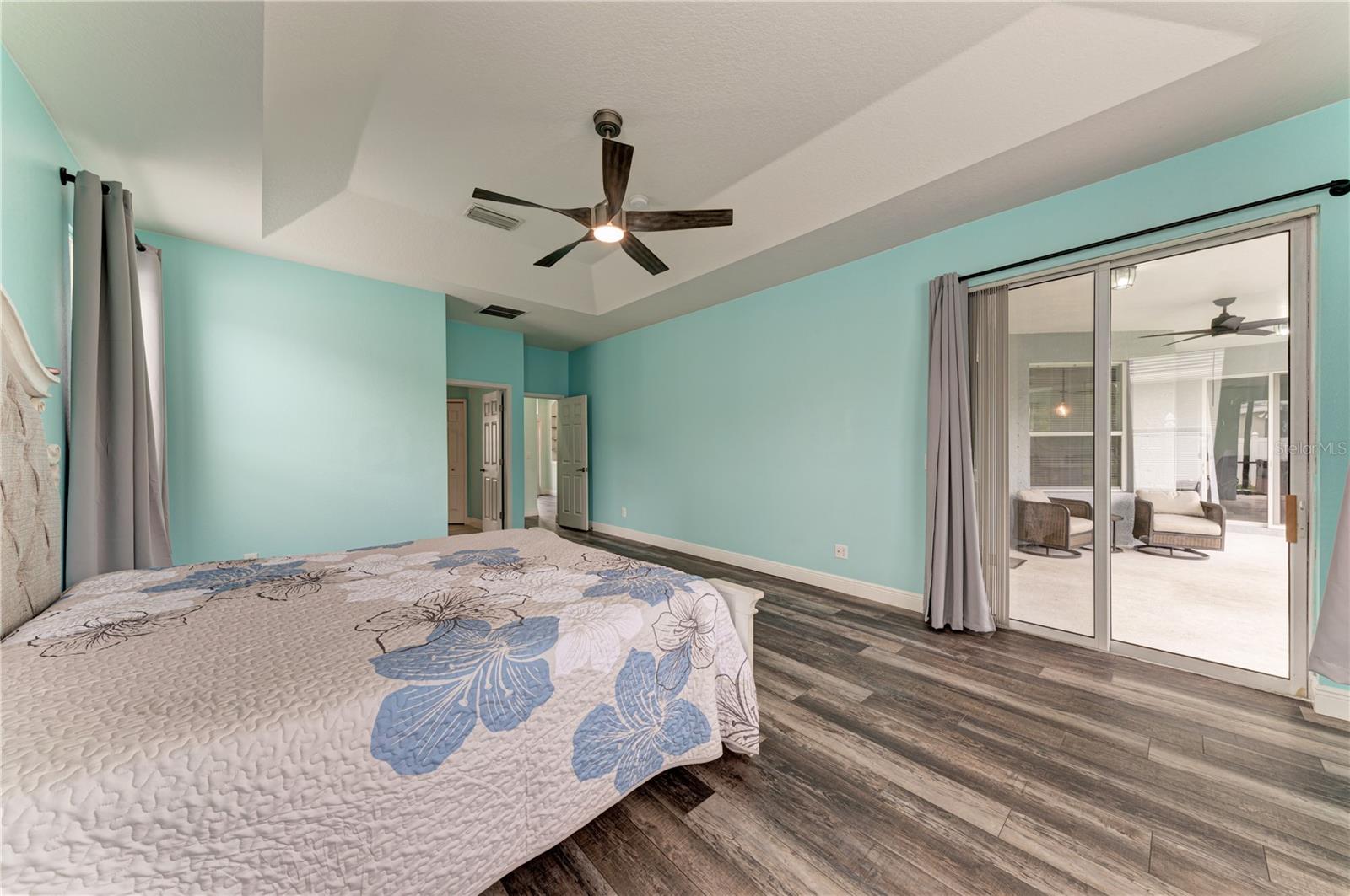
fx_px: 449
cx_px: 675
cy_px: 448
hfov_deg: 112.7
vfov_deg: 89.9
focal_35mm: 12
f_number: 9
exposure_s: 1/4
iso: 200
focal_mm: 12
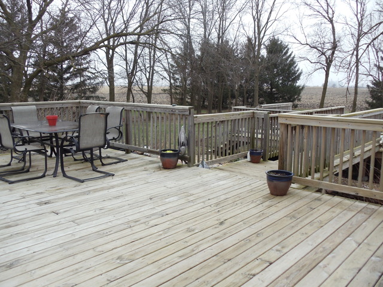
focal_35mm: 44
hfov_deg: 42.9
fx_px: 487
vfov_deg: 32.9
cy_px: 144
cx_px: 192
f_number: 3.5
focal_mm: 6
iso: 160
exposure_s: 1/125
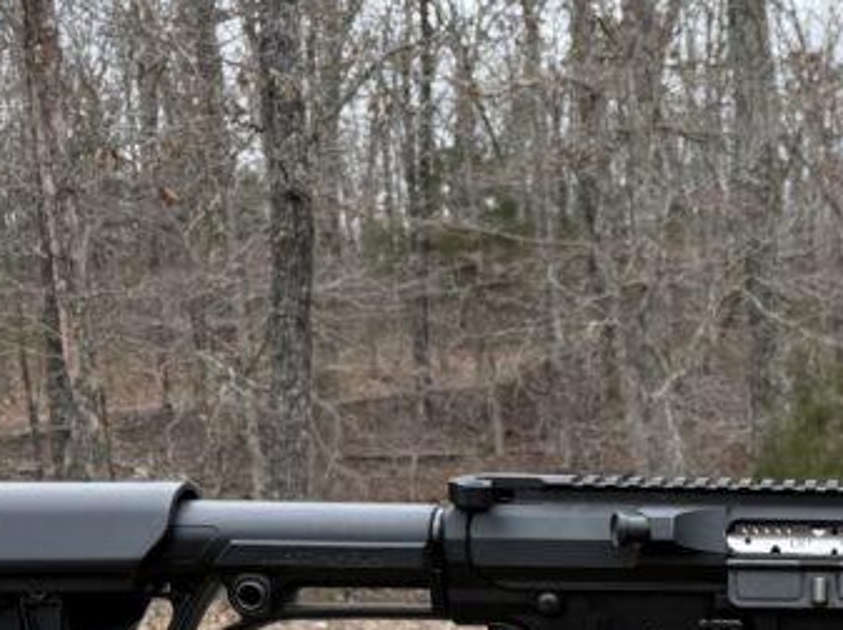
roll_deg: +1.9
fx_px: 1776
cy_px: 658
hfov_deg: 24.0
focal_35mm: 73
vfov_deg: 19.4
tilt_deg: -9.4
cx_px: 1043
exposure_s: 1/510
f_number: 1.78
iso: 80
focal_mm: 6.76
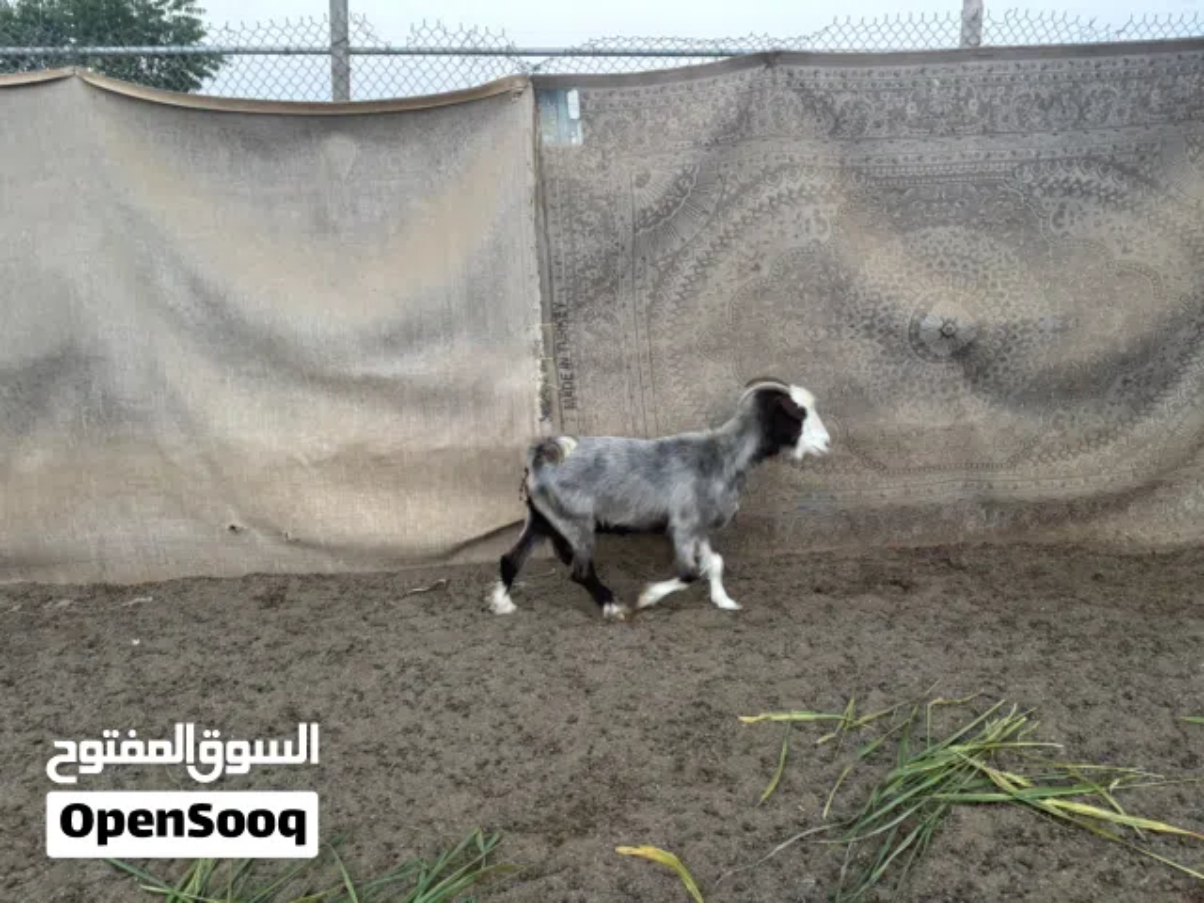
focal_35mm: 26
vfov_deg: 53.1
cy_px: 452
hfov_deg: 67.3
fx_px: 904
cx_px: 602
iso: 160
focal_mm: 5.96
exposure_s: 1/60
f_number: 1.6
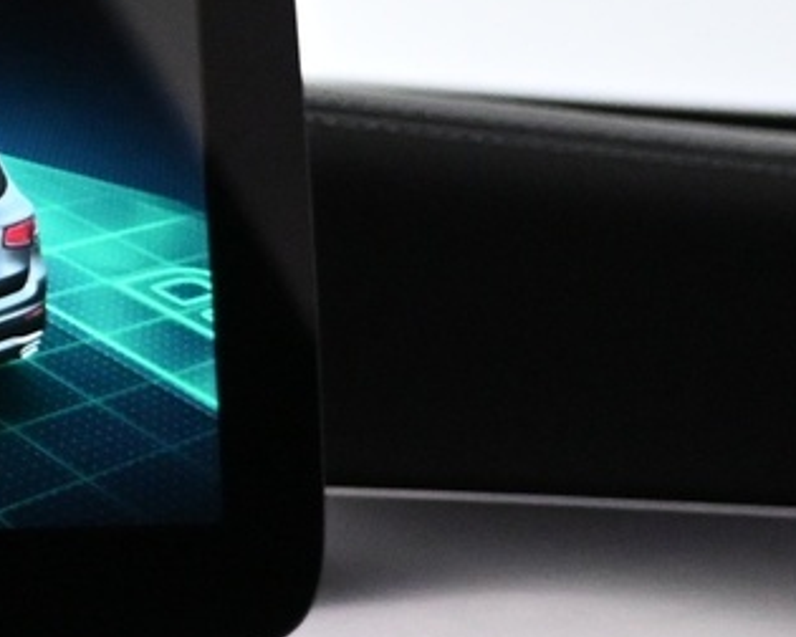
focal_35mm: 116
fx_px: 2733
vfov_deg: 13.1
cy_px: 13
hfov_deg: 14.0
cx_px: -801
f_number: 3.5
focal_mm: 16
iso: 3200
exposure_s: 1/125
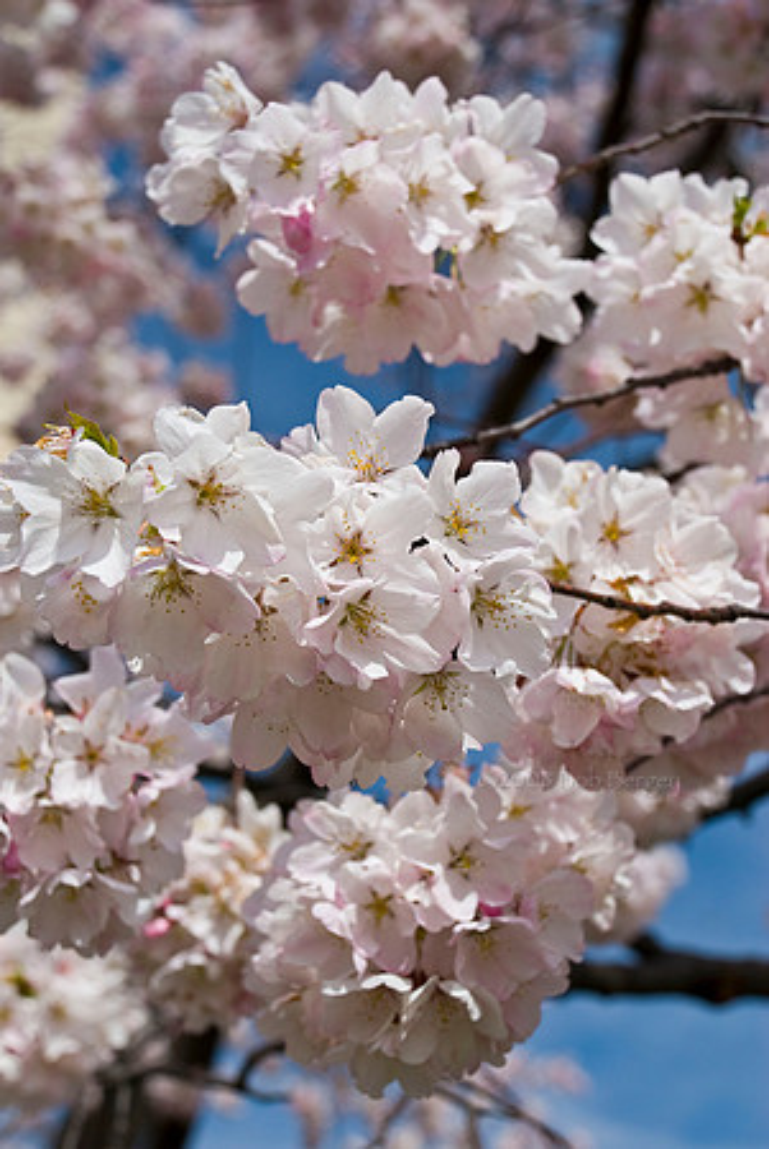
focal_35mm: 75
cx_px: 384
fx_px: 2397
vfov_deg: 27.0
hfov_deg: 18.2
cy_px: 574
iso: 100
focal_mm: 50
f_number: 8
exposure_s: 1/250
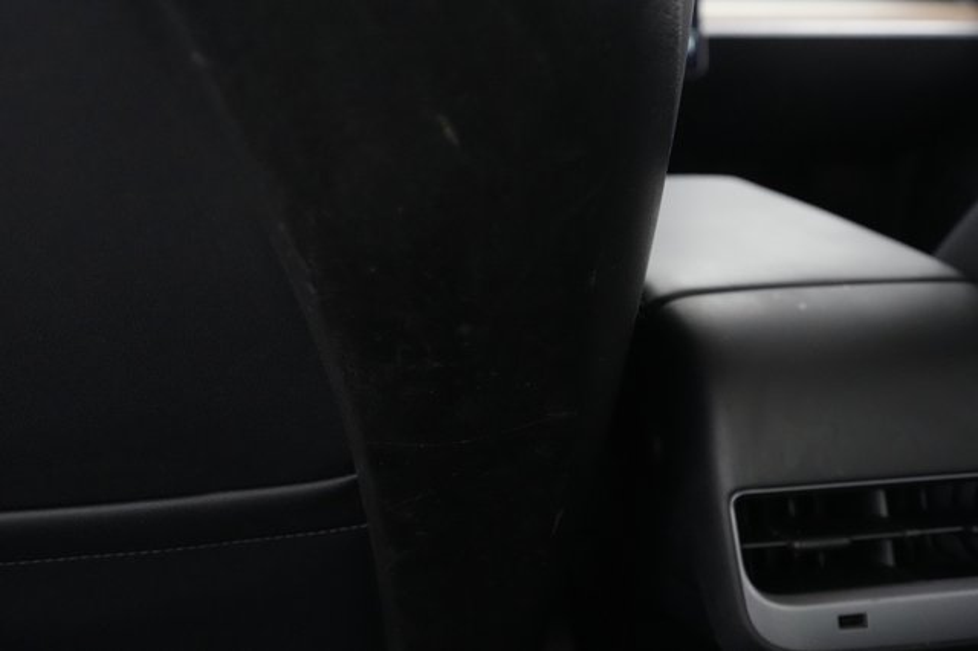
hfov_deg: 65.5
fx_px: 760
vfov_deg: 46.4
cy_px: 326
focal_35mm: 28
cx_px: 489
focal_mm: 28
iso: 12800
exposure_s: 1/80
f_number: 4.5
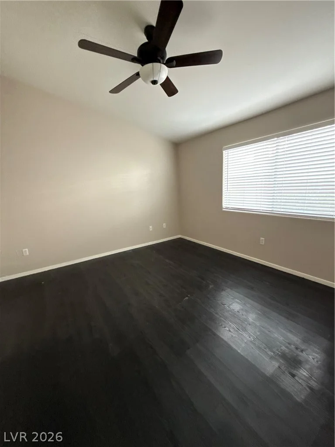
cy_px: 224
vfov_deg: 102.1
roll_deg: +2.2
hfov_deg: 85.7
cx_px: 168
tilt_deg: -9.2
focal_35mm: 14
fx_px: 181
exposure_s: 1/60
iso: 800
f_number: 2.2
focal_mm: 2.22
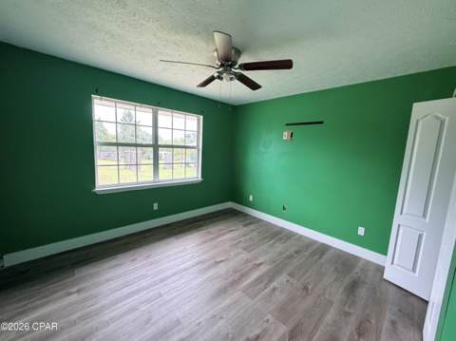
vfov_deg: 85.6
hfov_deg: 102.1
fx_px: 184
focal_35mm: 14
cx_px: 228
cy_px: 170
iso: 160
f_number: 2.2
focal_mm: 2.22
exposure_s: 1/121
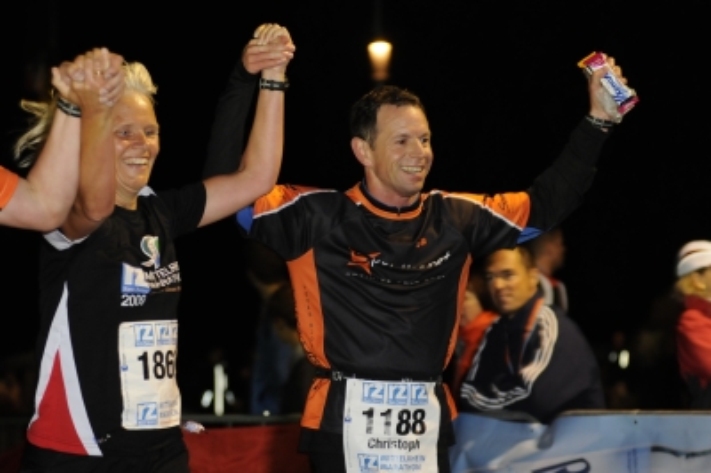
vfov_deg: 11.4
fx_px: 2368
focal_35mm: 120
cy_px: 236
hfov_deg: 17.1
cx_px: 356
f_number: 3.2
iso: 1250
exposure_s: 1/160
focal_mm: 80
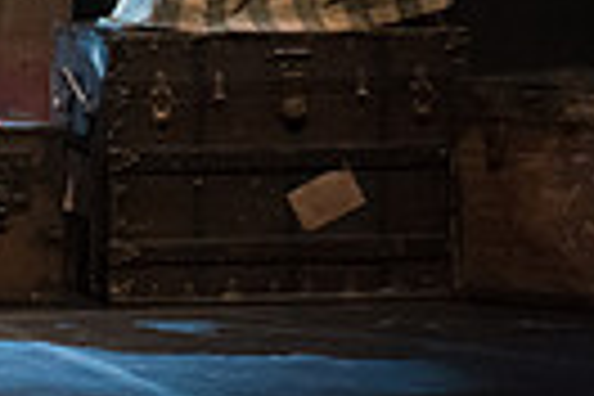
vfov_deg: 4.4
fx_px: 5065
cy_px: -313
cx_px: -554
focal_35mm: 307
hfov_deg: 6.5
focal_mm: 70
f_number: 4.5
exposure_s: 1/400
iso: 5000
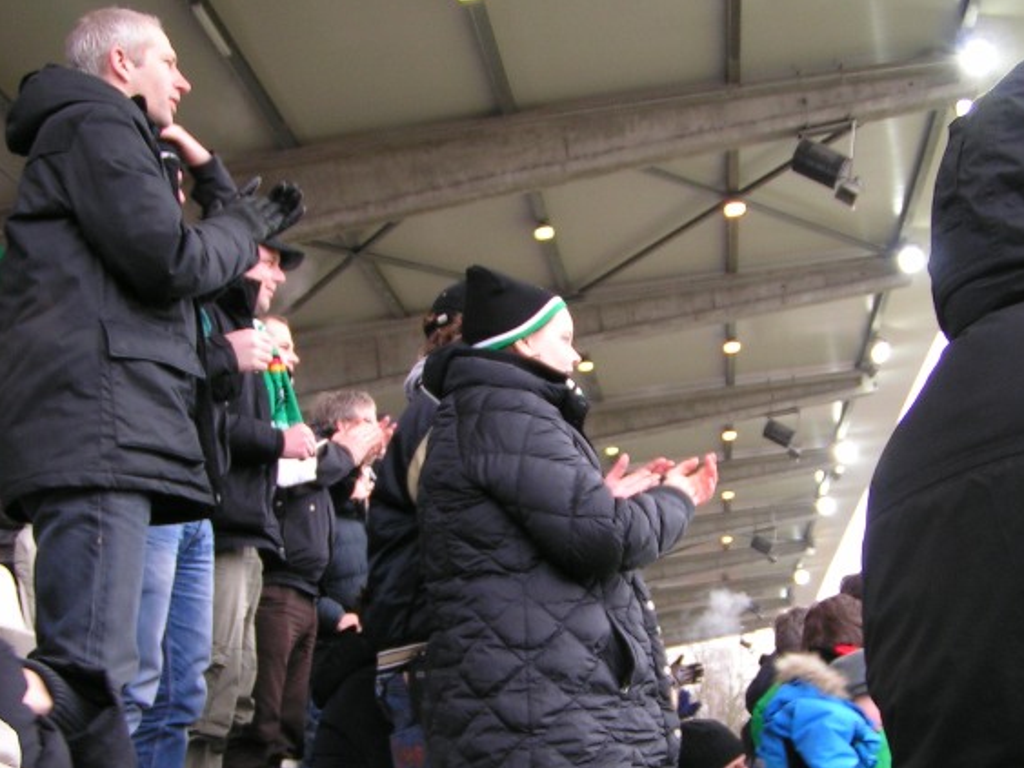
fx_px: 1597
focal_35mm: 54
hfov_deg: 35.5
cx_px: 491
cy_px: 499
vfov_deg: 26.9
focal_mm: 5.8
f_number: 2.8
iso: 50
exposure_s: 1/50
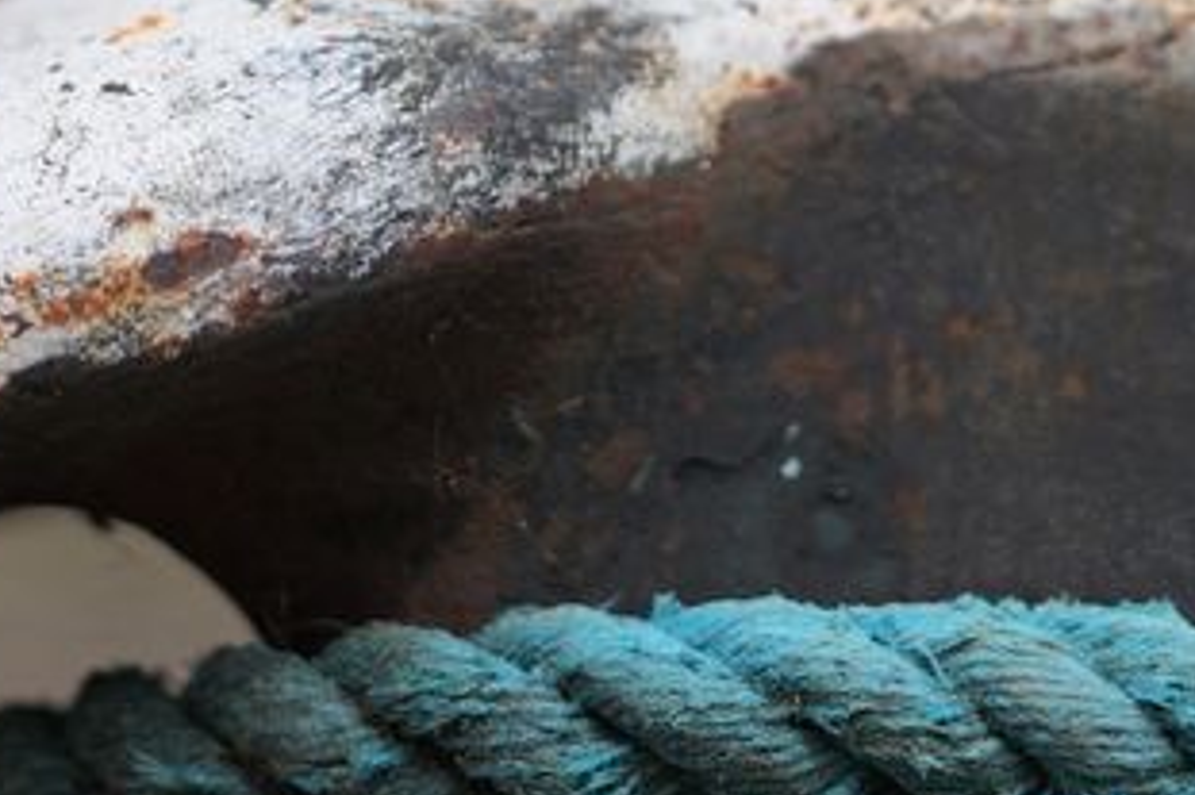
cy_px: -117
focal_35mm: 350
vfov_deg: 3.9
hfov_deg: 5.9
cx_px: 1110
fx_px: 11611
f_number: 1.2
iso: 100
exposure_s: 1/8000
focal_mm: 85
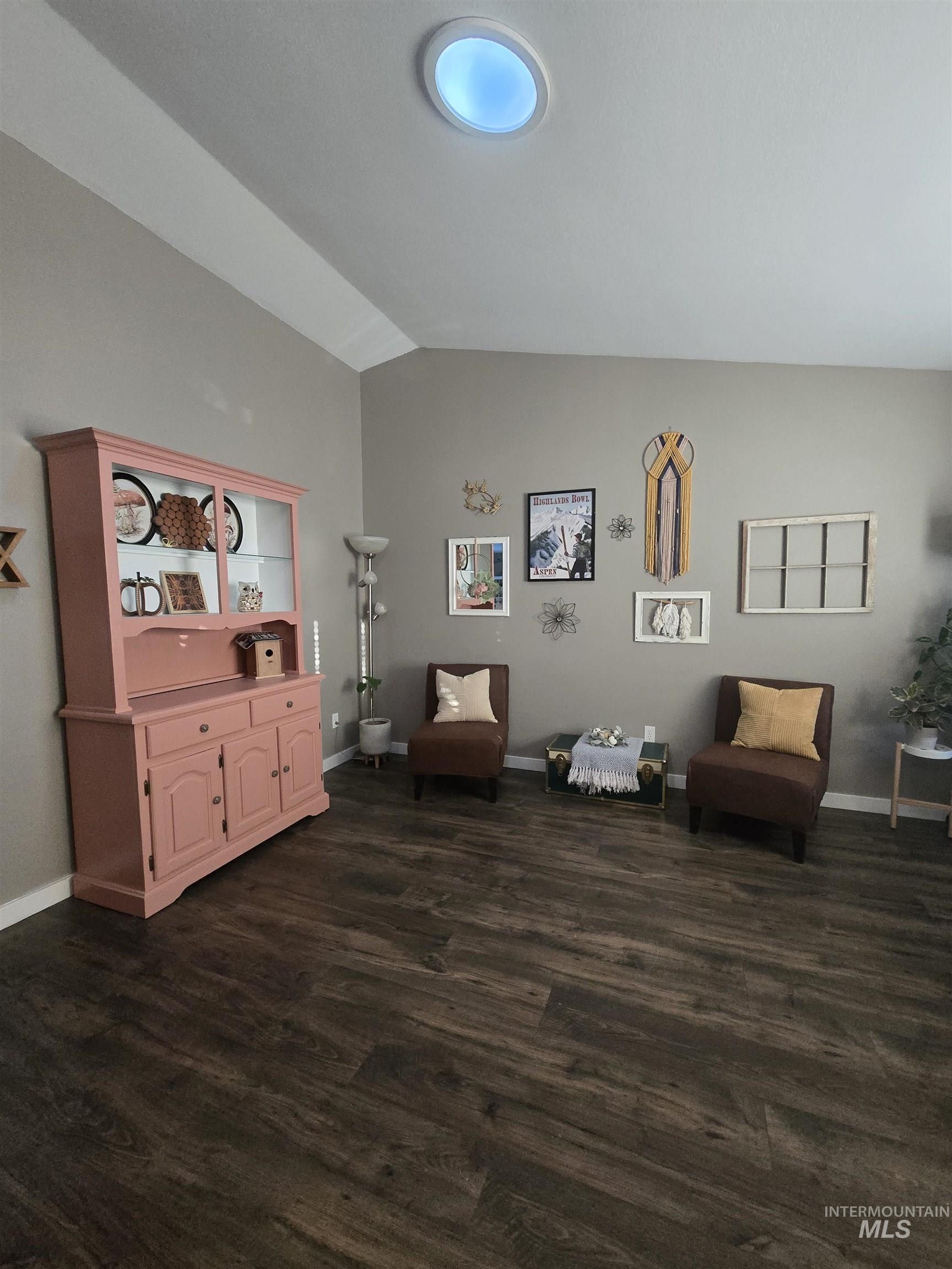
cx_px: 476
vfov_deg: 106.2
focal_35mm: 13
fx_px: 477
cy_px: 634
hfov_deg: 89.9
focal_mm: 2.2
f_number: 2.2
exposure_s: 1/60
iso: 800
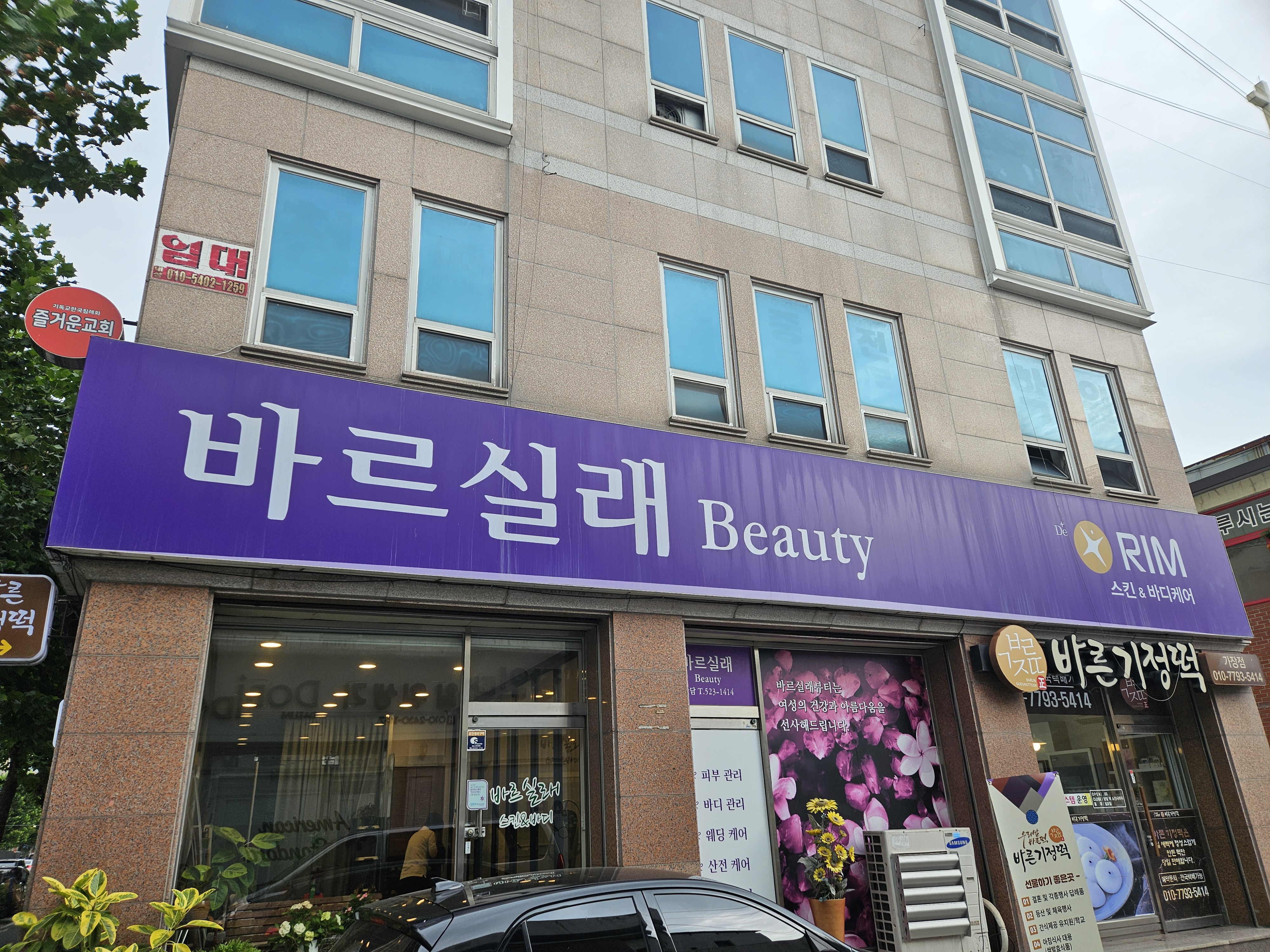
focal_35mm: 23
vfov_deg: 58.9
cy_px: 476
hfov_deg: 73.9
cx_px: 635
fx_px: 844
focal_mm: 5.4
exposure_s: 1/375
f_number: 1.8
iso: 25
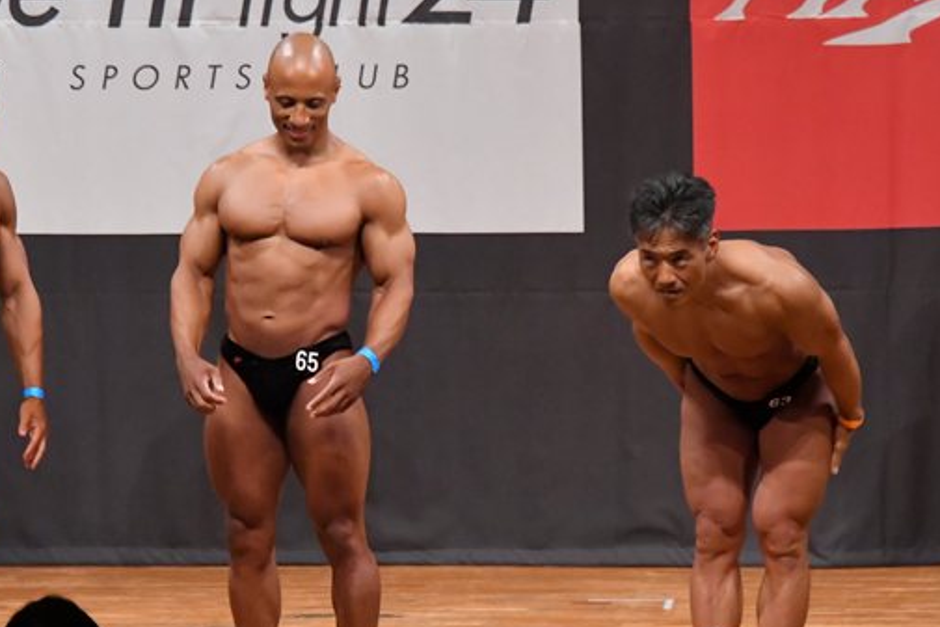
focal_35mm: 345
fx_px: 9010
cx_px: 312
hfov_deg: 6.0
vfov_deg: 4.0
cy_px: 404
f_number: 5.6
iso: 7200
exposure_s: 1/400
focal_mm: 150
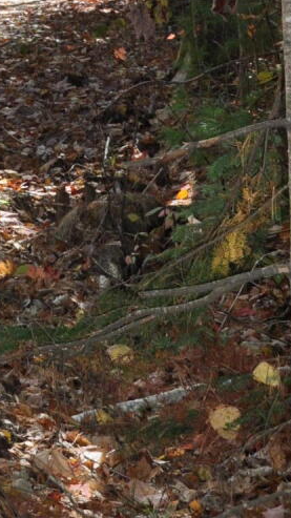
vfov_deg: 12.8
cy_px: -255
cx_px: -324
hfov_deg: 7.3
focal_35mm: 159
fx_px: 2185
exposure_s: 1/200
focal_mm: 25
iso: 200
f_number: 8
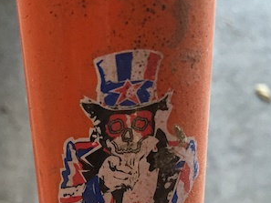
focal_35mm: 78
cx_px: 26
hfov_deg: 24.3
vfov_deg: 17.8
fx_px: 611
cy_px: 259
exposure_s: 1/30
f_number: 2.2
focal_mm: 4.15
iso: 250
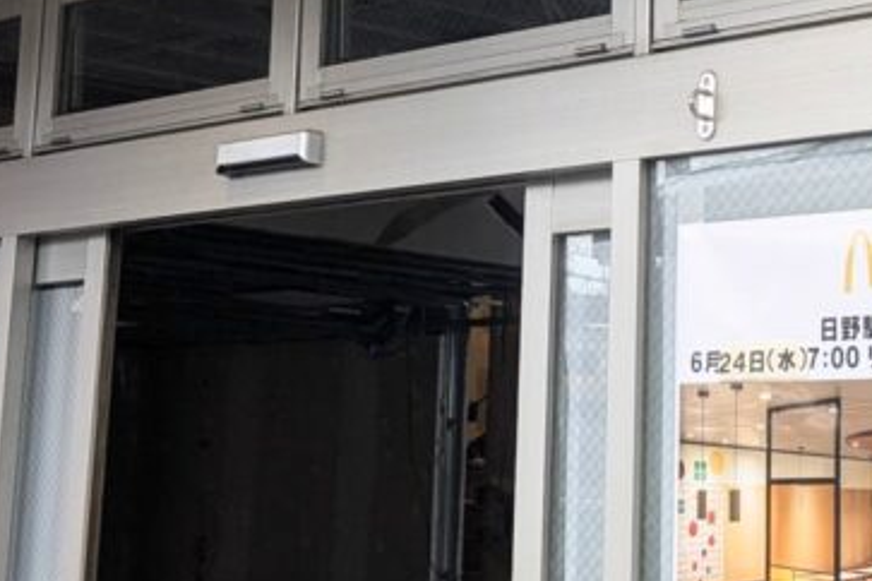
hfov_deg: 20.6
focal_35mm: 99
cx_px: 483
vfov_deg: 13.6
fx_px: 2398
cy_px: -24
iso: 53
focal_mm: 4.38
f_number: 1.73
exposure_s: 1/487
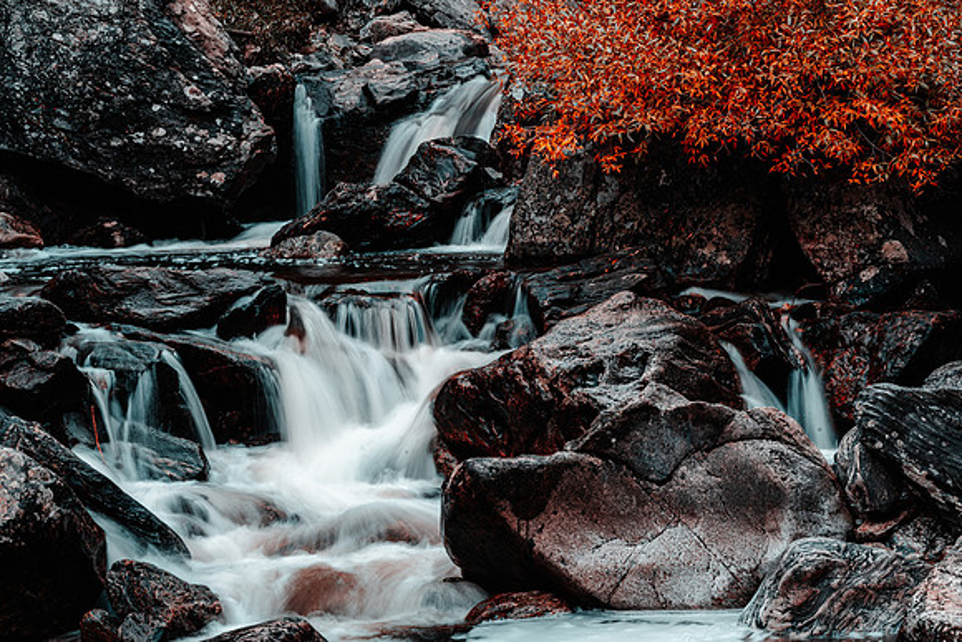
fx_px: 2806
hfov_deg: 19.5
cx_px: 481
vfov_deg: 13.0
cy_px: 321
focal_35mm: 105
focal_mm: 105
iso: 100
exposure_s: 1/3
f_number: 20
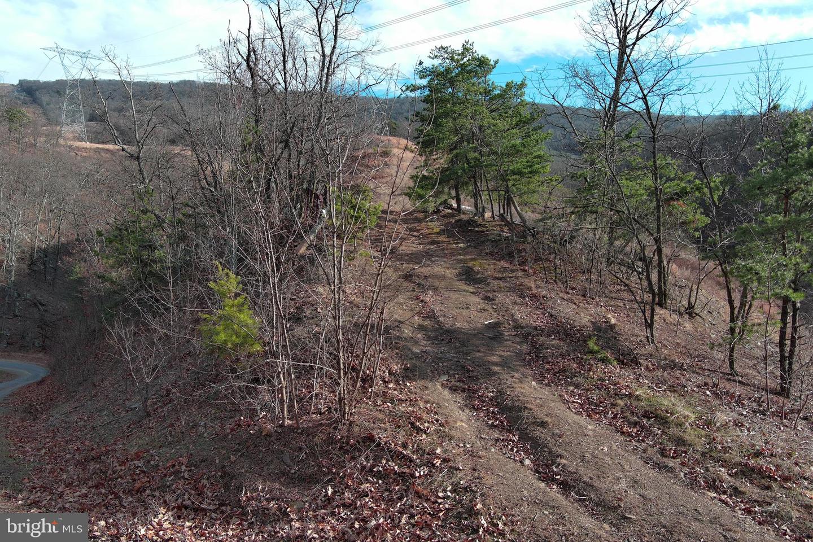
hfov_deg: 63.7
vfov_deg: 45.0
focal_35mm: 29
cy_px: 271
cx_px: 406
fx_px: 655
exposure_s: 1/678
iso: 100
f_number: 2.8
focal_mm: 10.57
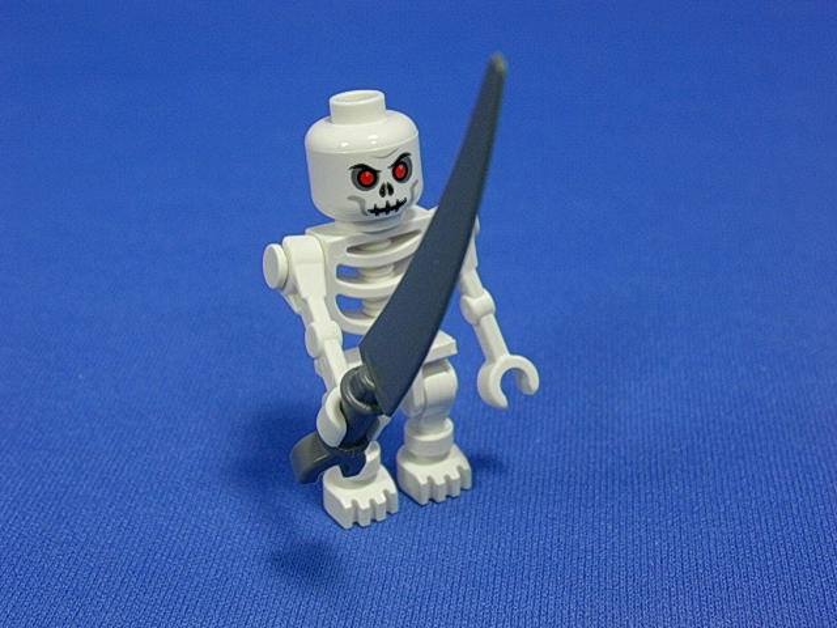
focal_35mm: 60
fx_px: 1451
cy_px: 314
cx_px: 418
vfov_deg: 24.4
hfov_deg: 32.2
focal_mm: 9
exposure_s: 1/36.9
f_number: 3.4
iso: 70
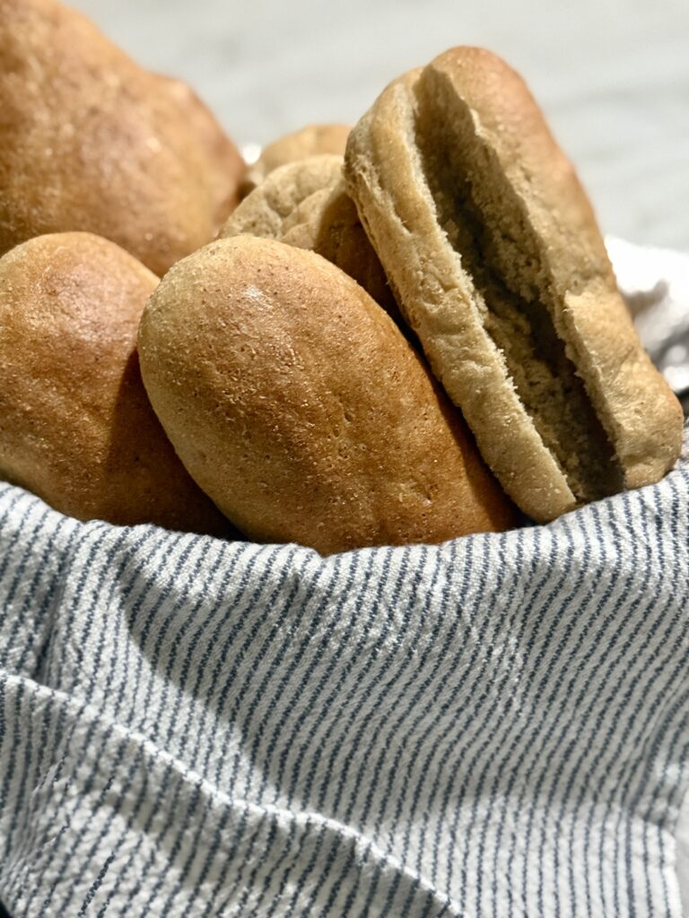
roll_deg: -4.2
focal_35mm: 48
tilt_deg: -39.2
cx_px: 344
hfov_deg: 30.3
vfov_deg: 39.7
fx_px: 1274
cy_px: 459
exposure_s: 1/40
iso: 500
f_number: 1.78
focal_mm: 6.76
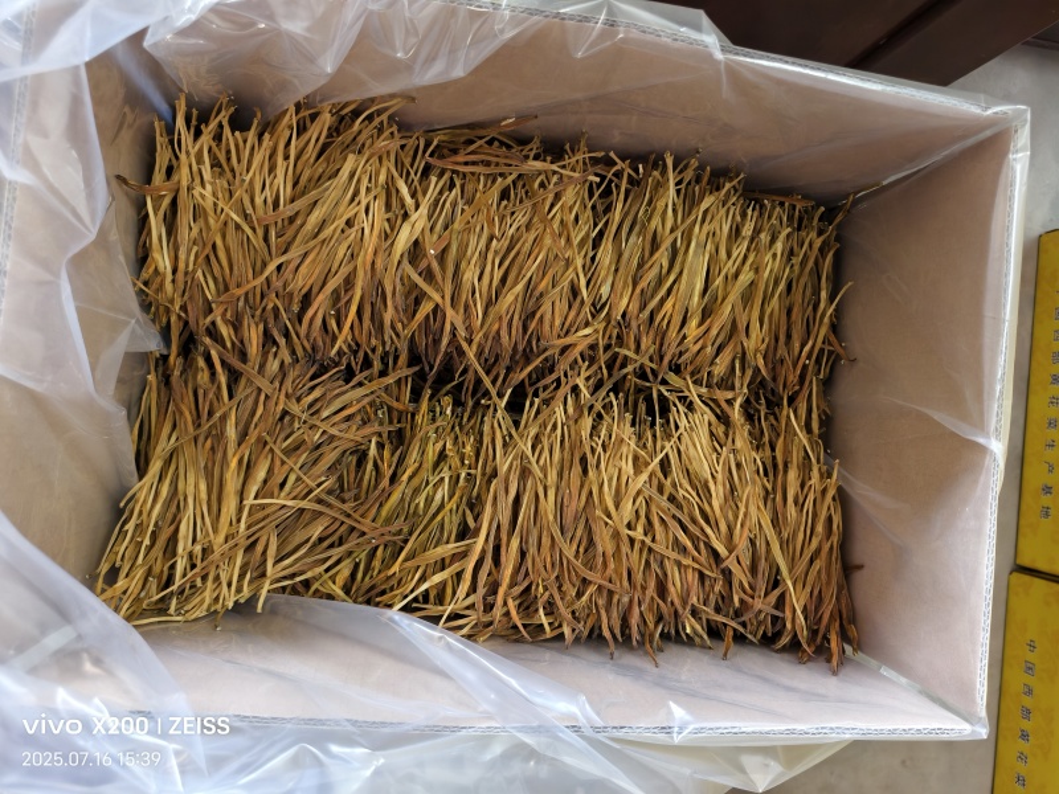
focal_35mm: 23
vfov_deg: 58.9
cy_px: 397
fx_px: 704
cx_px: 530
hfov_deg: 73.9
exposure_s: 1/50
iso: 577
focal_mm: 5.6
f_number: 1.57
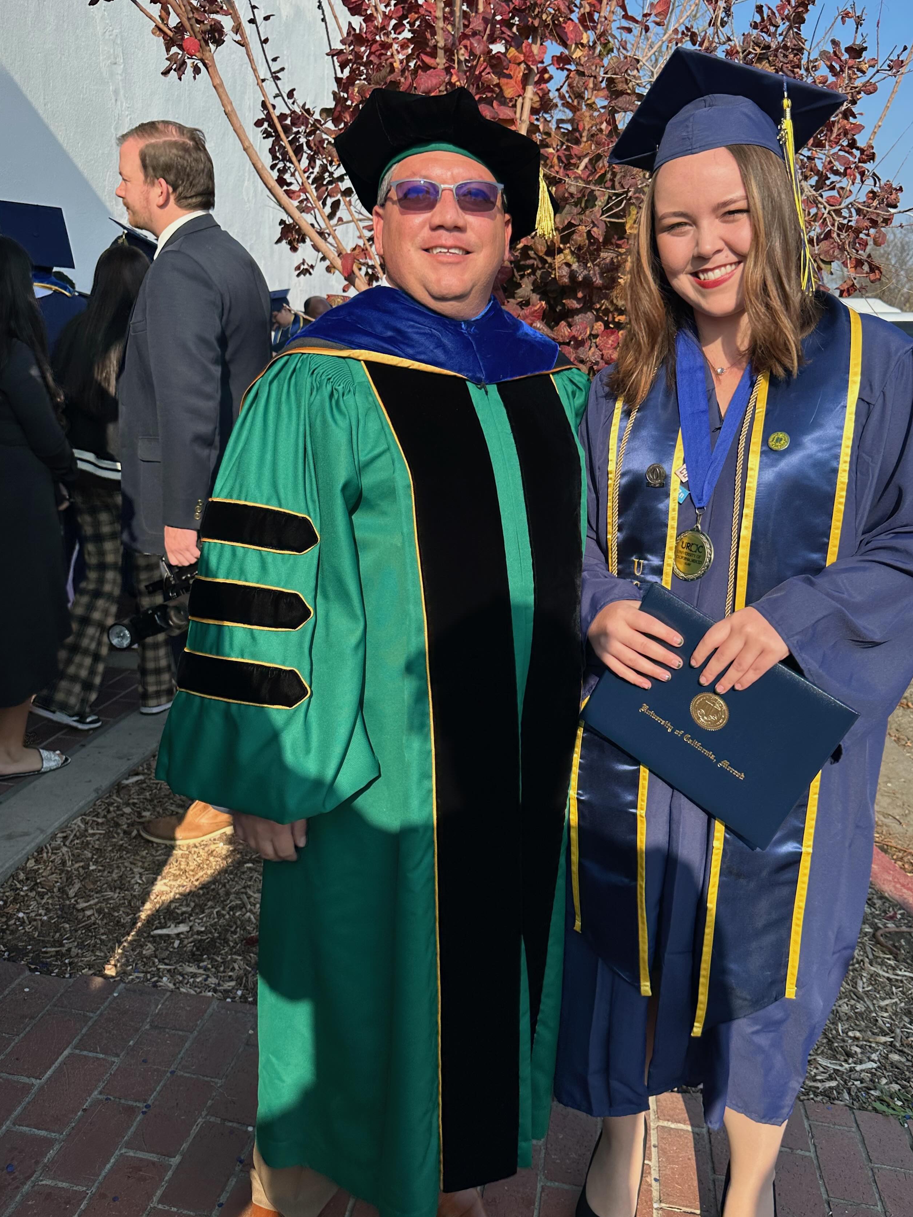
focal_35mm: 29
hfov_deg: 48.1
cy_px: 601
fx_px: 1020
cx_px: 516
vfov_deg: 61.7
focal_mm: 6.86
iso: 80
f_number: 1.78
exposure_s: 1/3472
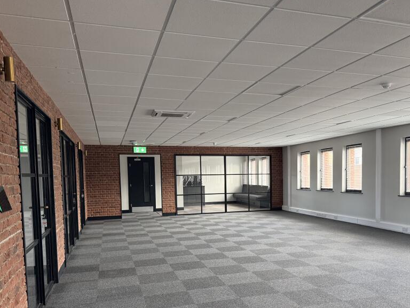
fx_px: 379
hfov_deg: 56.3
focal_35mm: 32
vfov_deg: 43.7
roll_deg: +0.8
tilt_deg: -2.9
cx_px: 248
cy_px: 201
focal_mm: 6.76
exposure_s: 1/109
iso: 200
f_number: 1.78
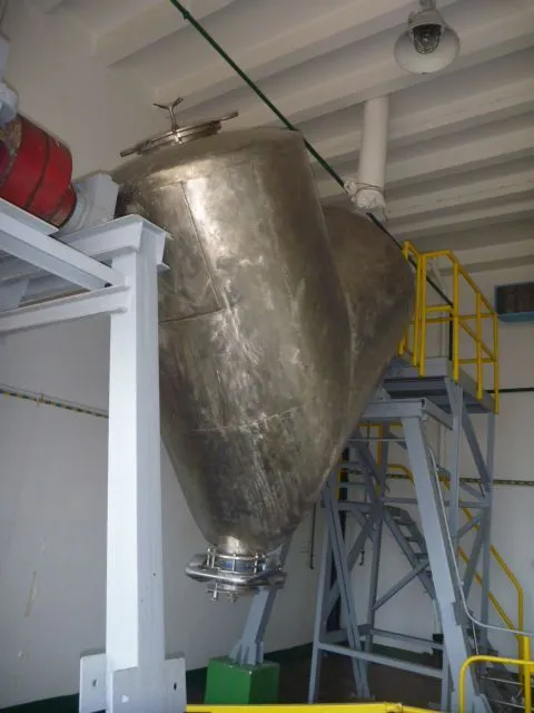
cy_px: 356
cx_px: 267
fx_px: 576
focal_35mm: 28
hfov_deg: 49.7
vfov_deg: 63.4
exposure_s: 1/30
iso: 200
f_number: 3.3
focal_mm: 4.9
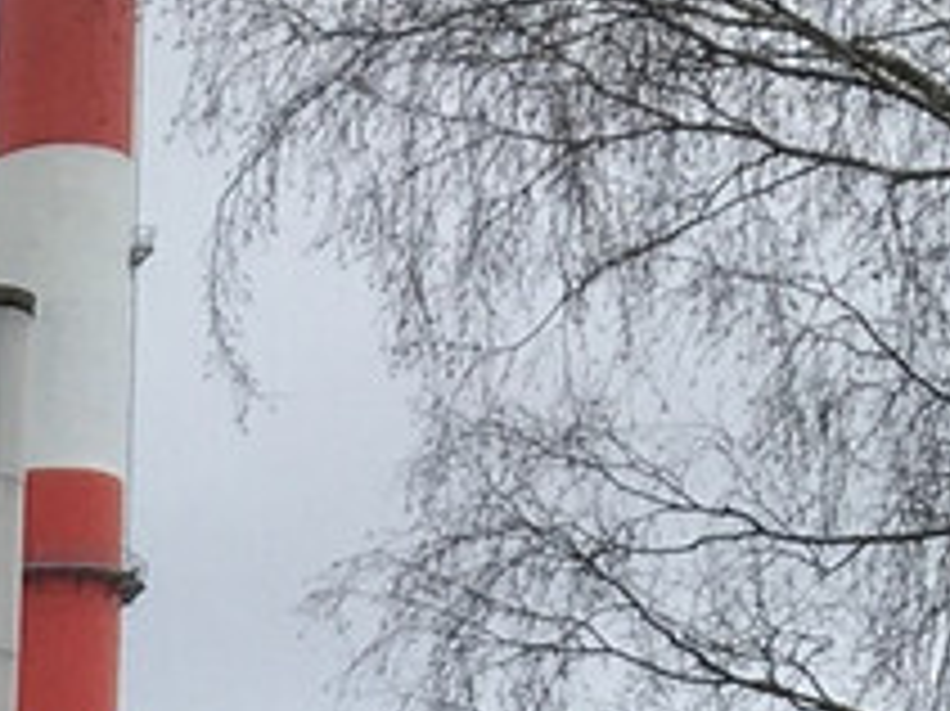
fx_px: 6034
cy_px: 2254
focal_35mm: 220
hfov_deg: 7.9
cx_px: -1828
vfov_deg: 6.1
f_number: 2.2
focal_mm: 4.15
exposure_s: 1/699
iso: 25
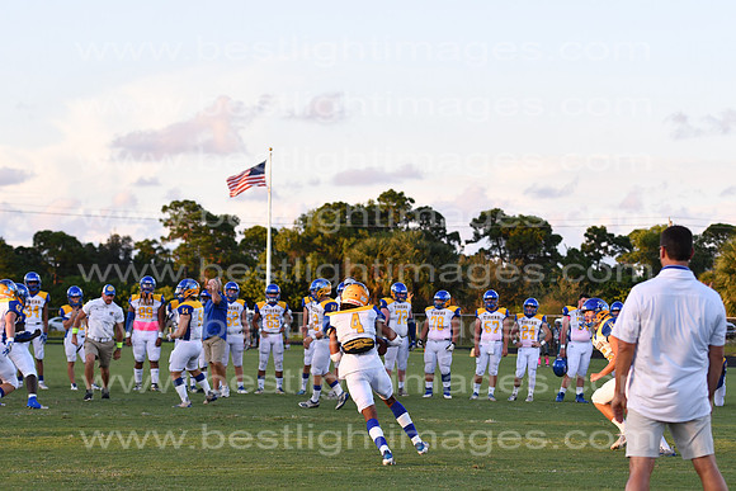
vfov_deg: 13.0
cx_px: 368
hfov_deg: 19.5
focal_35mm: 105
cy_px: 246
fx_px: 2147
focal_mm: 70
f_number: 4
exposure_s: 1/1250
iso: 640
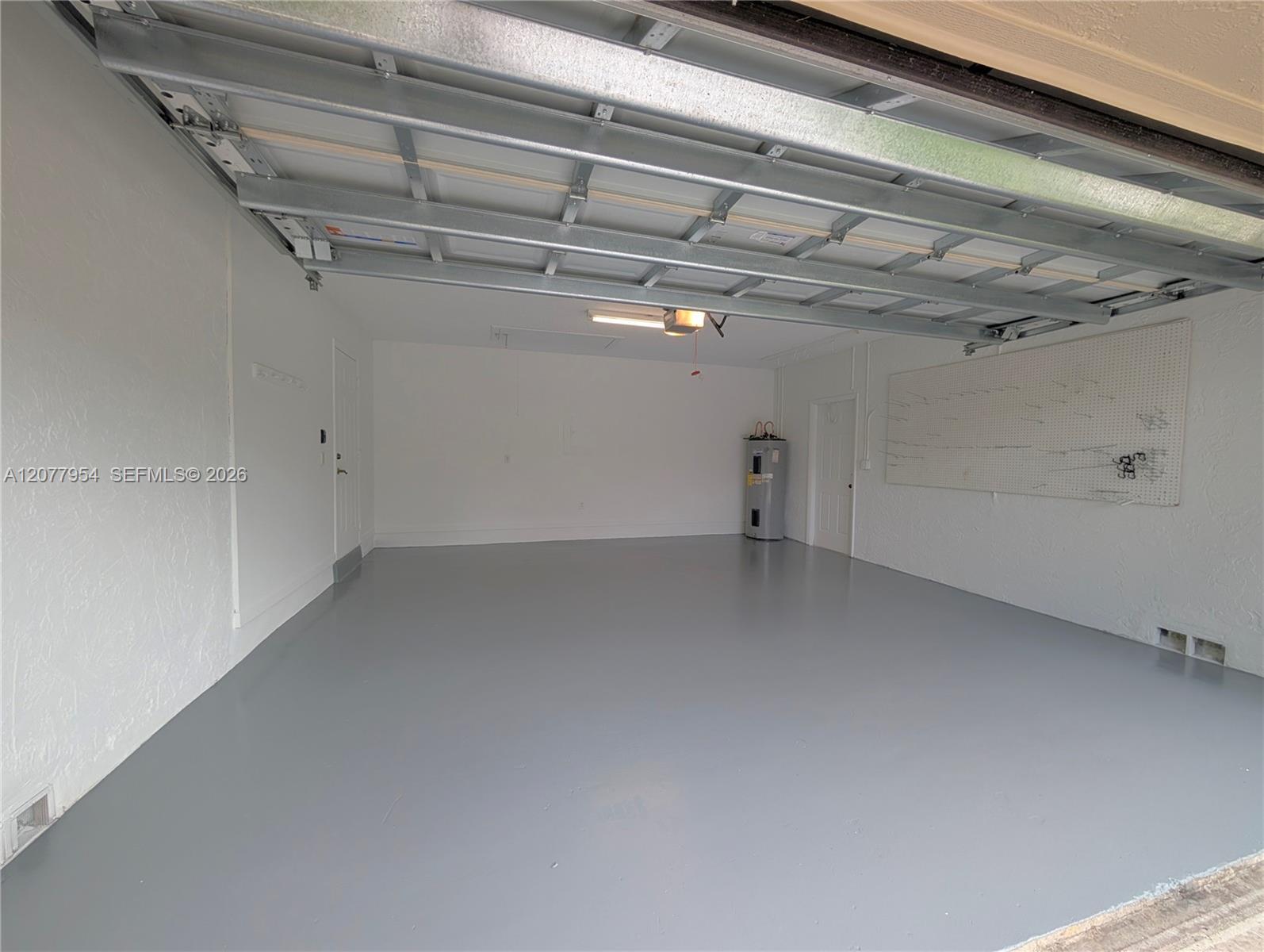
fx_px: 439
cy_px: 476
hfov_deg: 110.5
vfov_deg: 94.6
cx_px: 632
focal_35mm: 12
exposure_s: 1/253
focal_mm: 2.02
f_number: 1.7
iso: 47
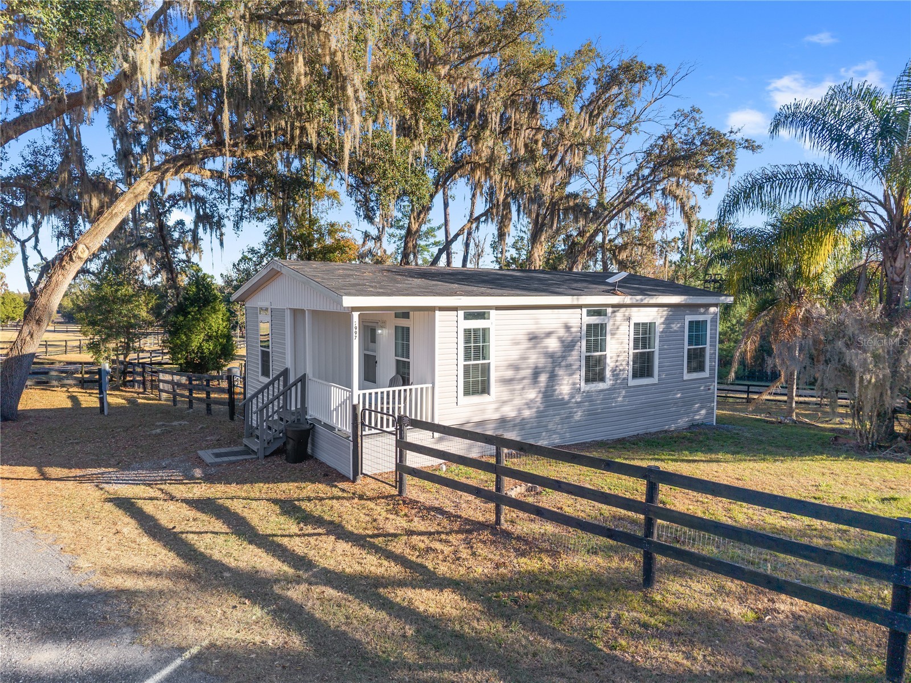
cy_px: 342
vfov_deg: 56.8
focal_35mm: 24
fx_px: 632
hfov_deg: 71.6
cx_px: 456
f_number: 1.8
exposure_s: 1/1500
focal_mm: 8.67
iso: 290
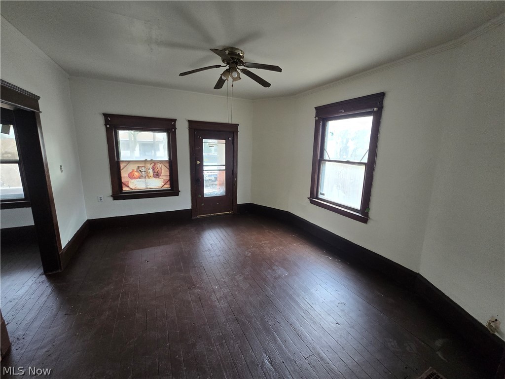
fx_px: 190
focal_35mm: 13
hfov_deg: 106.2
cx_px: 252
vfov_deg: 89.9
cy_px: 190
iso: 400
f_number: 2.2
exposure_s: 1/60
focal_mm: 2.2
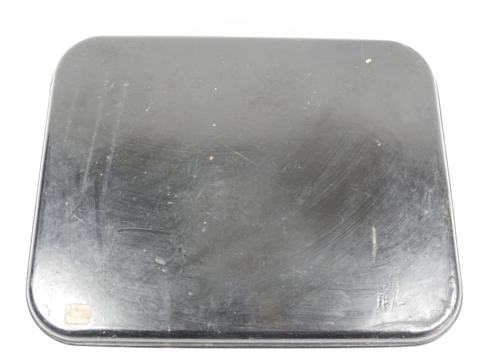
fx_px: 531
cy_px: 182
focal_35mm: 38
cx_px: 242
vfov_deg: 37.7
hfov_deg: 49.0
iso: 400
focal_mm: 8.1
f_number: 3.2
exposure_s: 1/27.2
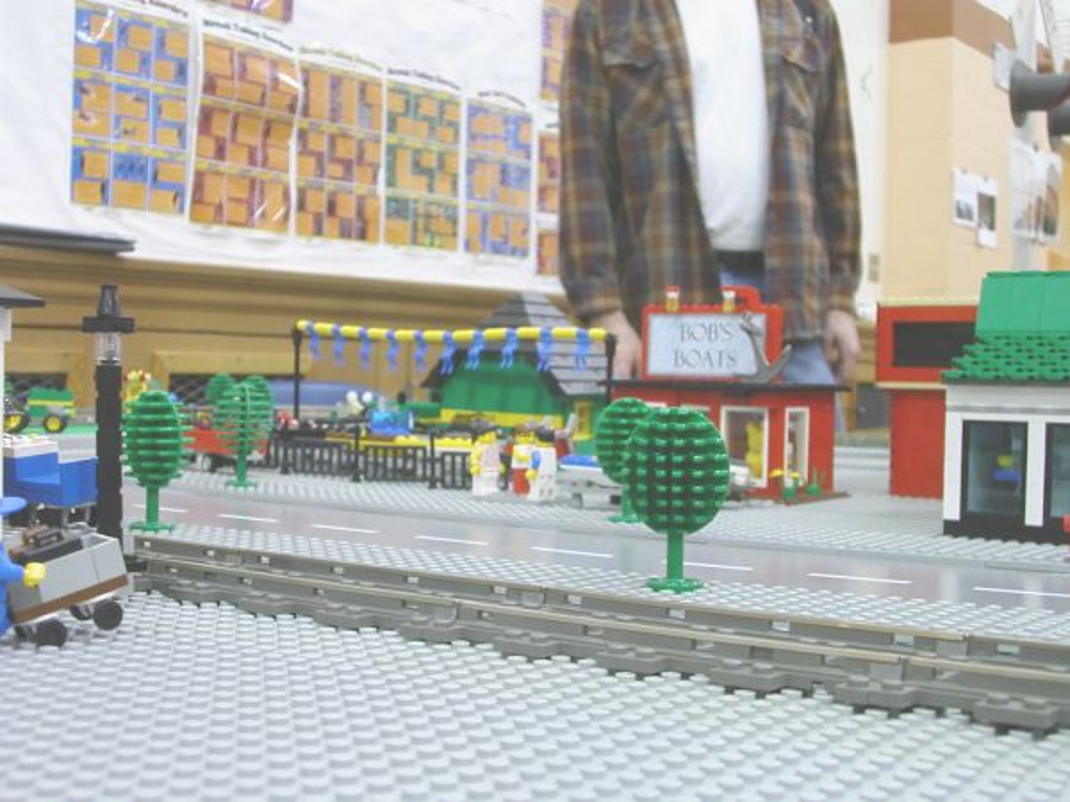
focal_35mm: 49
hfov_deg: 38.9
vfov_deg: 29.7
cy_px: 401
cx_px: 535
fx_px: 1515
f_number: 3.2
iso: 100
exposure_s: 1/8.5
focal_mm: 7.5
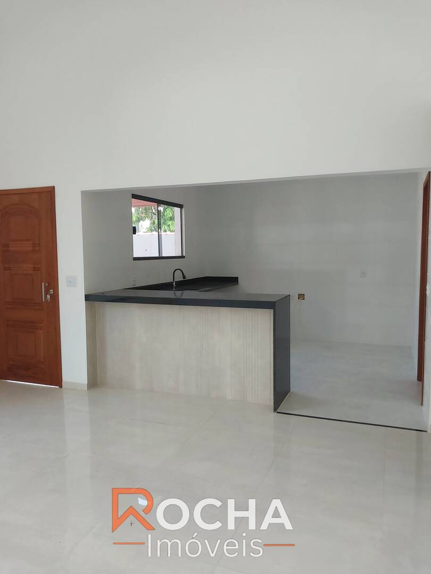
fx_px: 498
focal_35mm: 30
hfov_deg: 46.8
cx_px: 216
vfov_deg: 60.0
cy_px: 287
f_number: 1.8
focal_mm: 4.6
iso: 250
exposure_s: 1/120
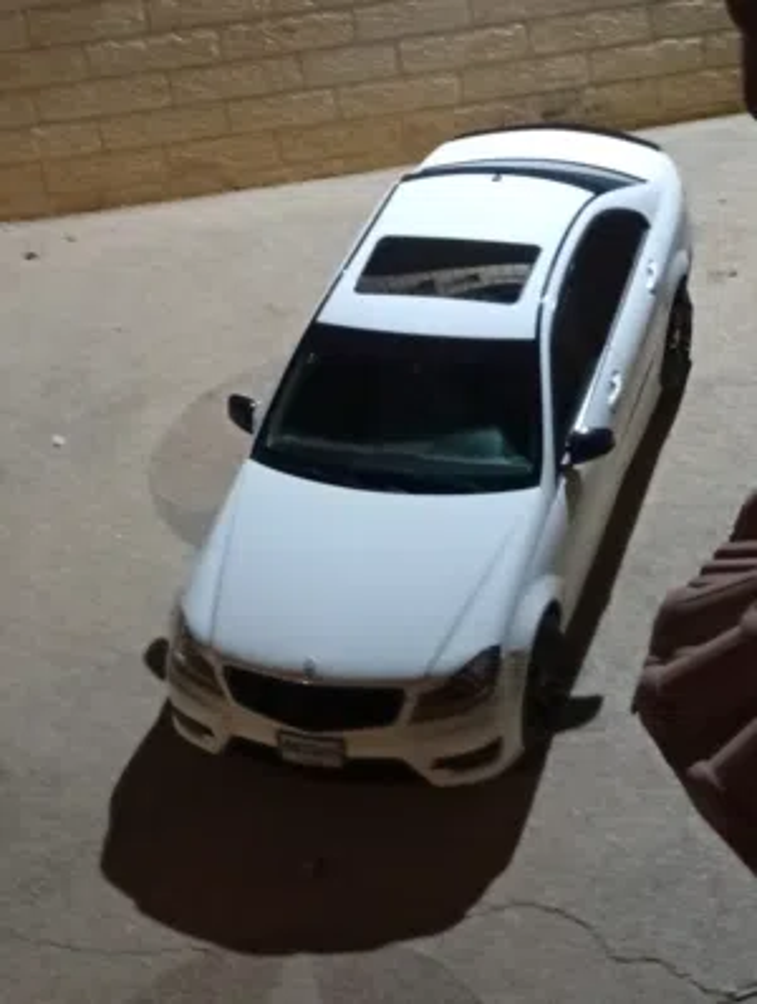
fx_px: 2267
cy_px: 502
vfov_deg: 25.0
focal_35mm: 78
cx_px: 378
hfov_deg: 19.0
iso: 664
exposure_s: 1/20
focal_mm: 3.84
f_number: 1.8
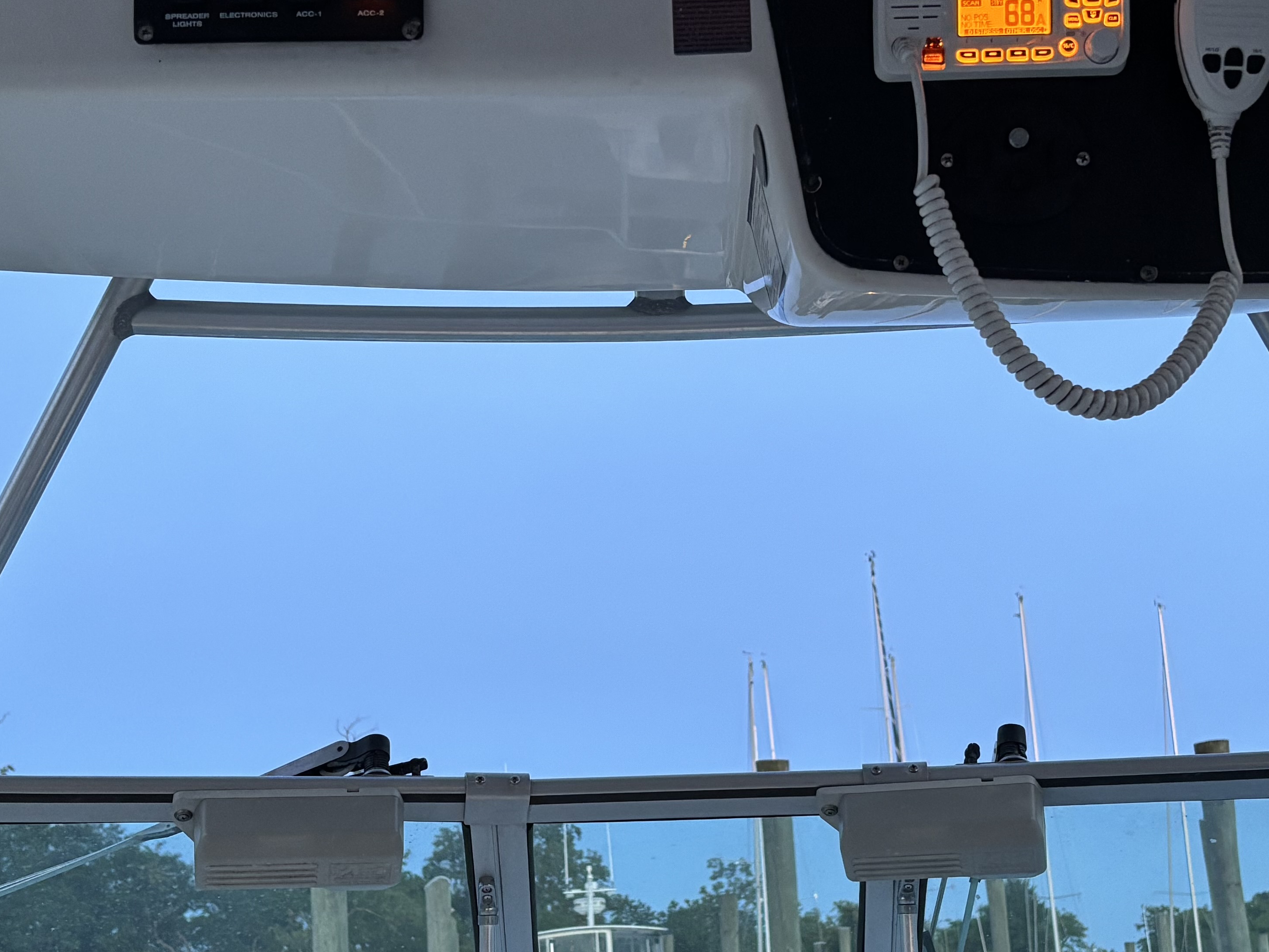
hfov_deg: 37.5
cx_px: 642
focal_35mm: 51
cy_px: 590
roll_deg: +2.9
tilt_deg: +13.4
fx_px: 1870
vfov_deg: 28.5
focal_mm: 5.96
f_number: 1.6
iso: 320
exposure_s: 1/60
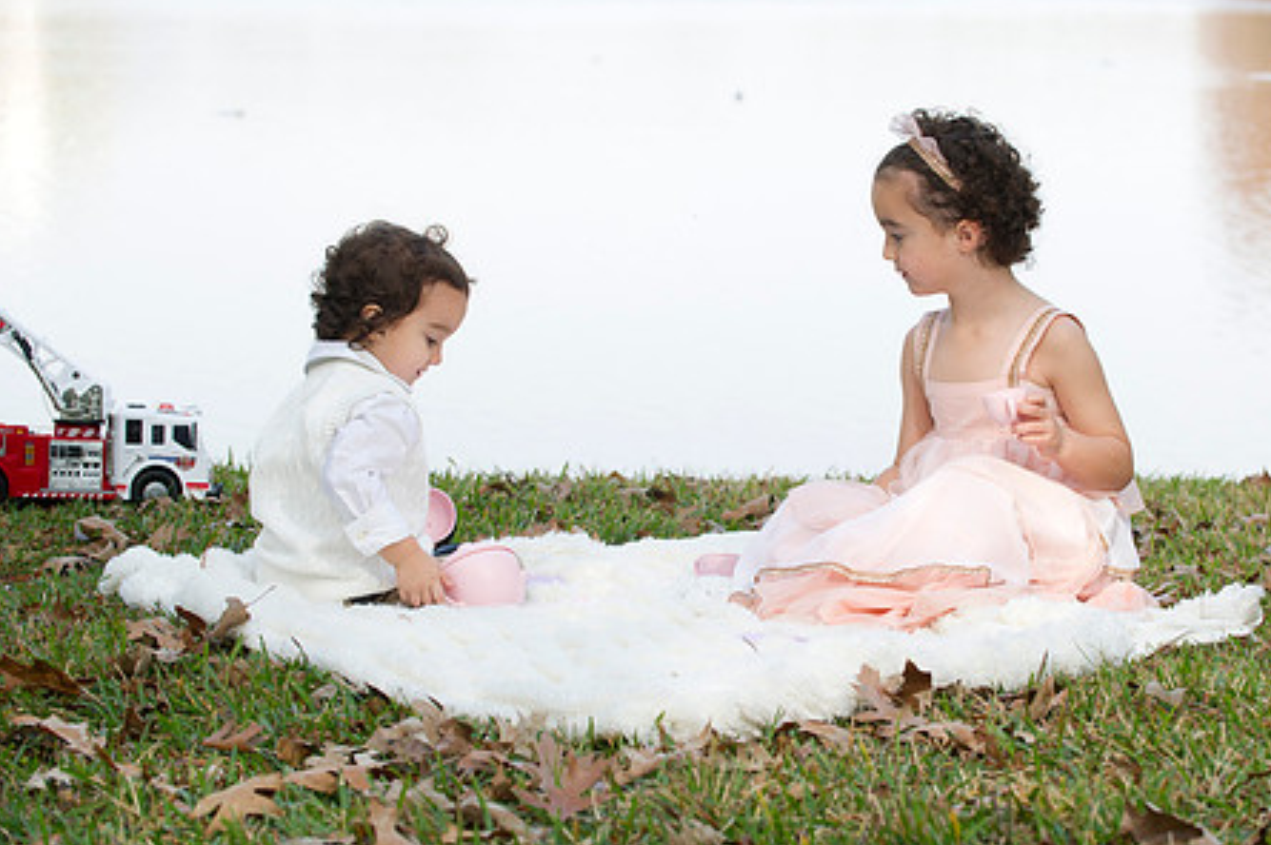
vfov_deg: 12.2
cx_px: 771
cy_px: 400
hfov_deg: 18.3
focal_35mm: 112
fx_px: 3951
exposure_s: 1/320
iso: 200
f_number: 5
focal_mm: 86
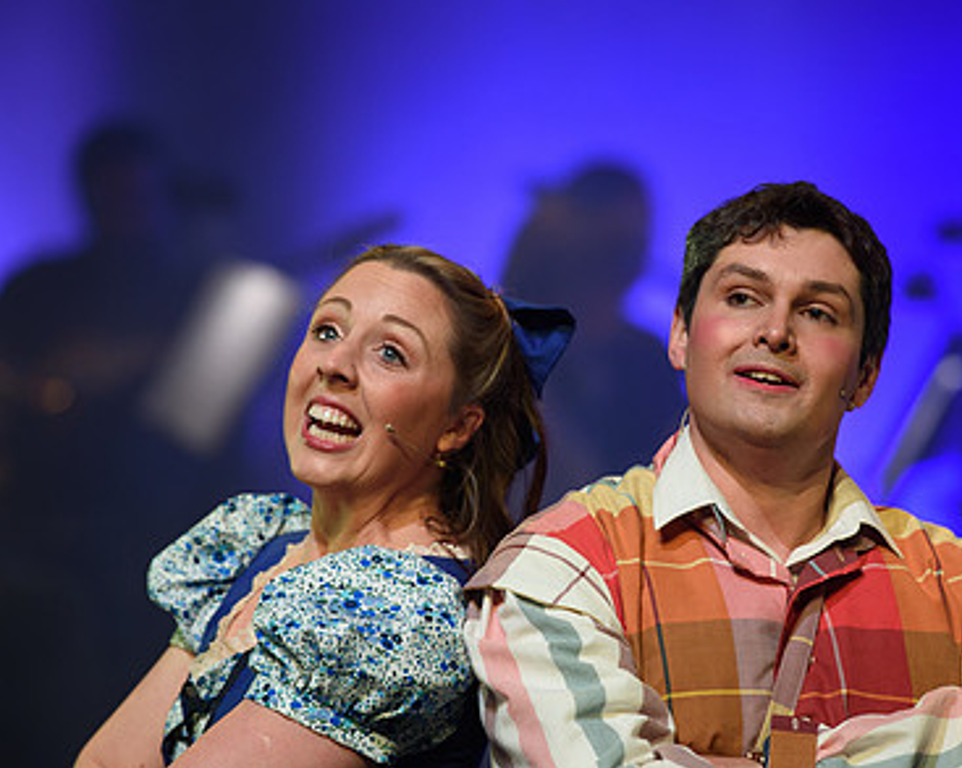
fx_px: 8023
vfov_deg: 5.5
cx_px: 571
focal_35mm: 282
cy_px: 451
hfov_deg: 6.9
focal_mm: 190
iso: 800
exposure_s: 1/160
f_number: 2.8
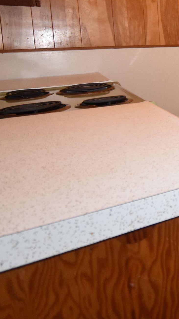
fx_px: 312
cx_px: 270
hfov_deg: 24.6
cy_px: 83
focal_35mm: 37
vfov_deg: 51.9
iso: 1600
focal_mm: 10
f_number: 4.5
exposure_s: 1/100
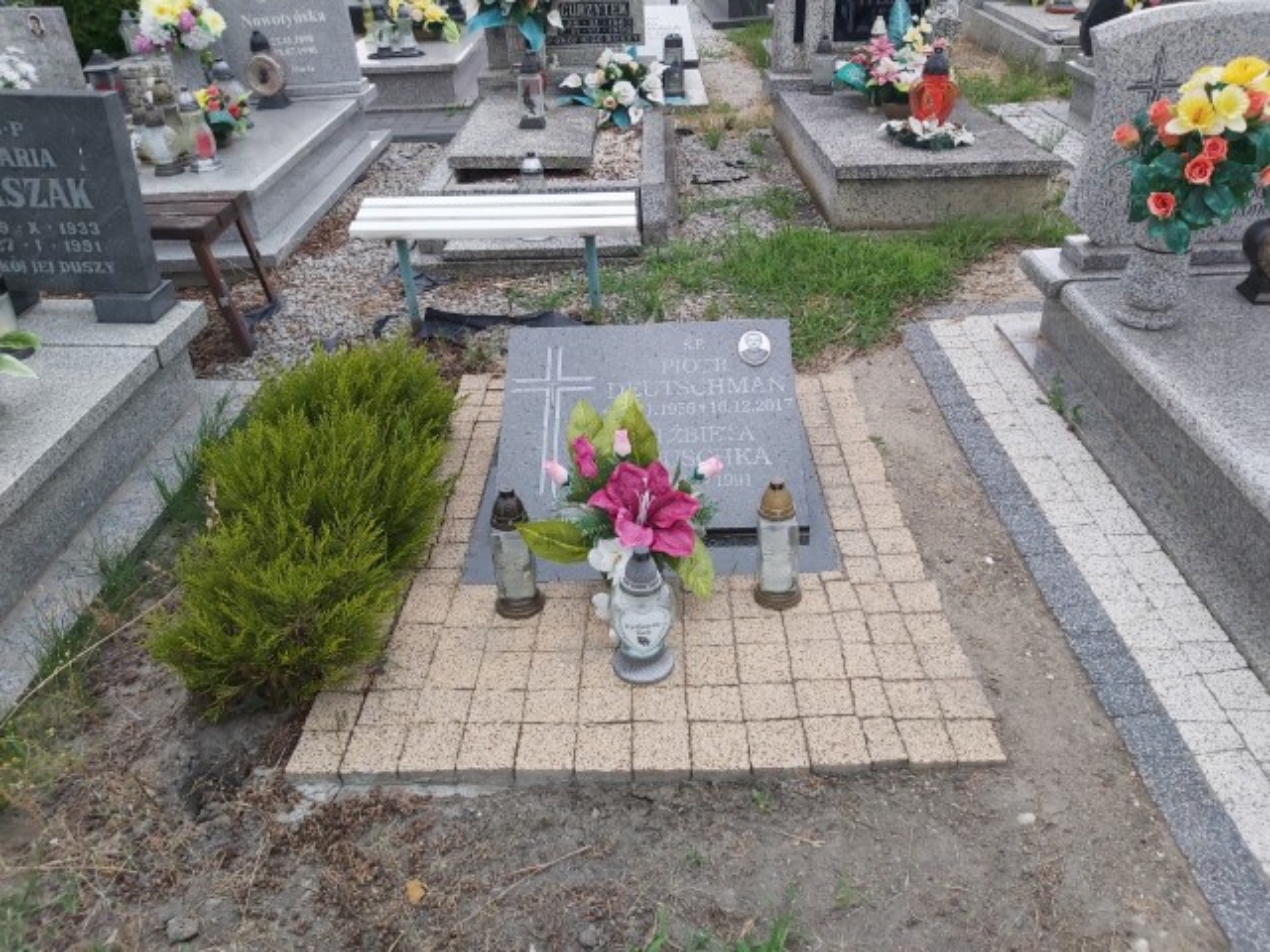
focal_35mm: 26
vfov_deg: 53.1
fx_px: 954
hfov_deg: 67.3
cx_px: 635
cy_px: 476
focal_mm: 3.92
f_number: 1.7
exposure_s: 1/125
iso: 64
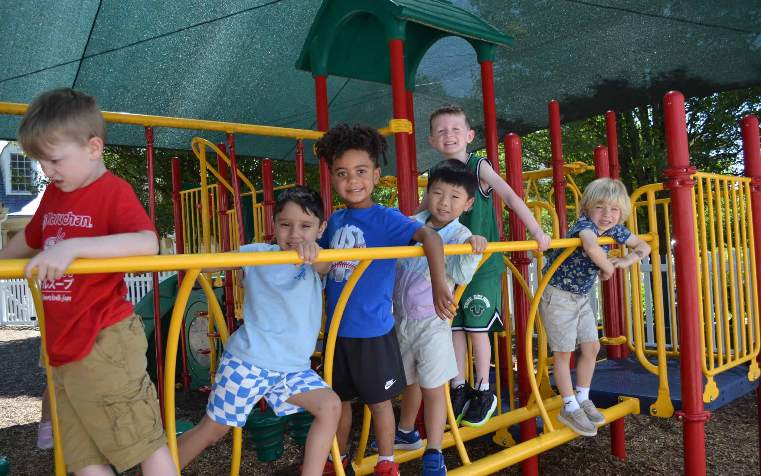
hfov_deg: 66.5
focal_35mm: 28
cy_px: 255
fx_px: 581
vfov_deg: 44.5
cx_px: 377
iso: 400
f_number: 4
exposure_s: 1/800
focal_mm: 18
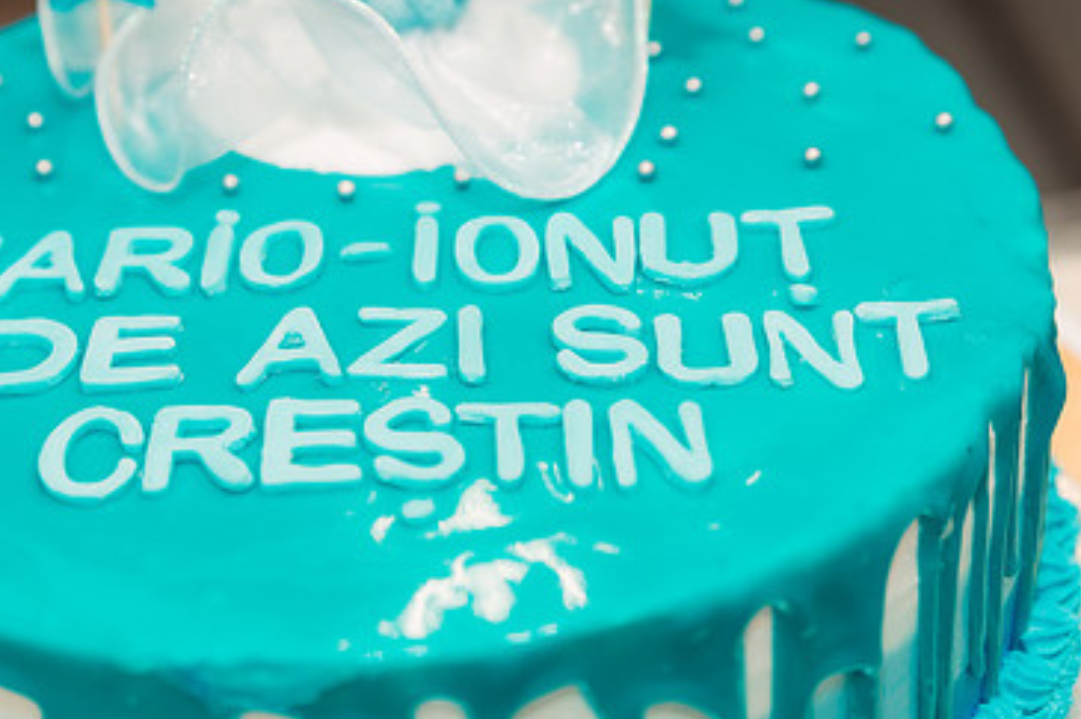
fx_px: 2671
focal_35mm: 89
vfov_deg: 15.3
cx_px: 385
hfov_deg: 22.8
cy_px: 305
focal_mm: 56
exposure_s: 1/250
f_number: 3.5
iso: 800
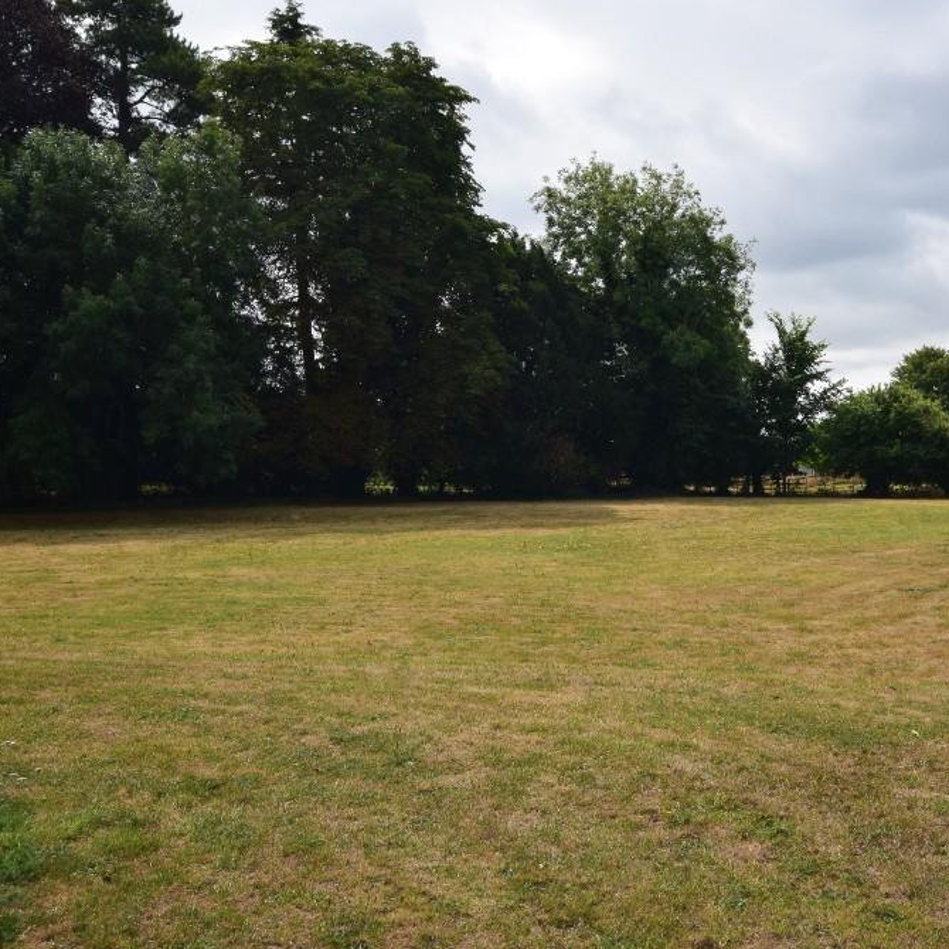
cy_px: 470
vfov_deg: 42.8
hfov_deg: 42.6
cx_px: 568
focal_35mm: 39
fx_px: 1210
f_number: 11
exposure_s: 1/500
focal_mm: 20
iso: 400
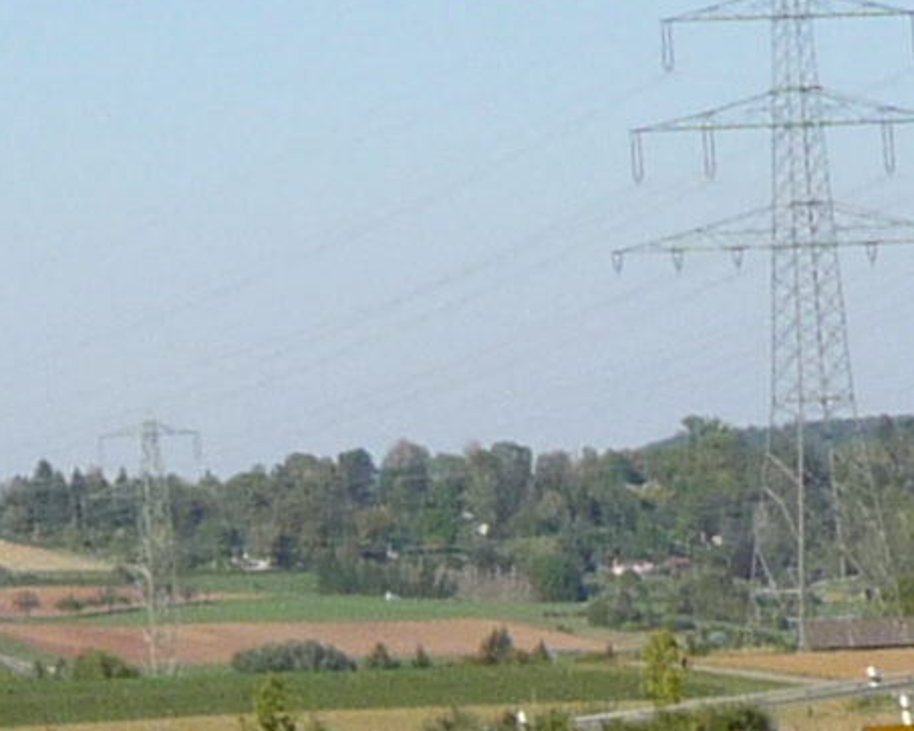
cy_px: 342
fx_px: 6031
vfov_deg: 6.9
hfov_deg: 8.0
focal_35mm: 223
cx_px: -1339
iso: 100
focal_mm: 5
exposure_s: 1/1000
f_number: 3.4
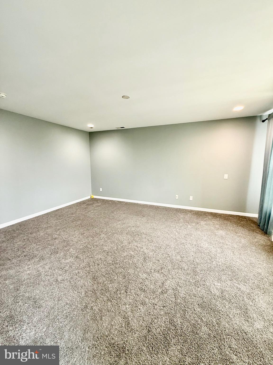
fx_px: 147
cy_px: 182
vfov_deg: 102.1
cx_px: 136
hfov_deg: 85.7
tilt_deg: -6.9
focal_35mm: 14
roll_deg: +0.2
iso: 200
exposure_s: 1/60
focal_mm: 2.22
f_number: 2.2
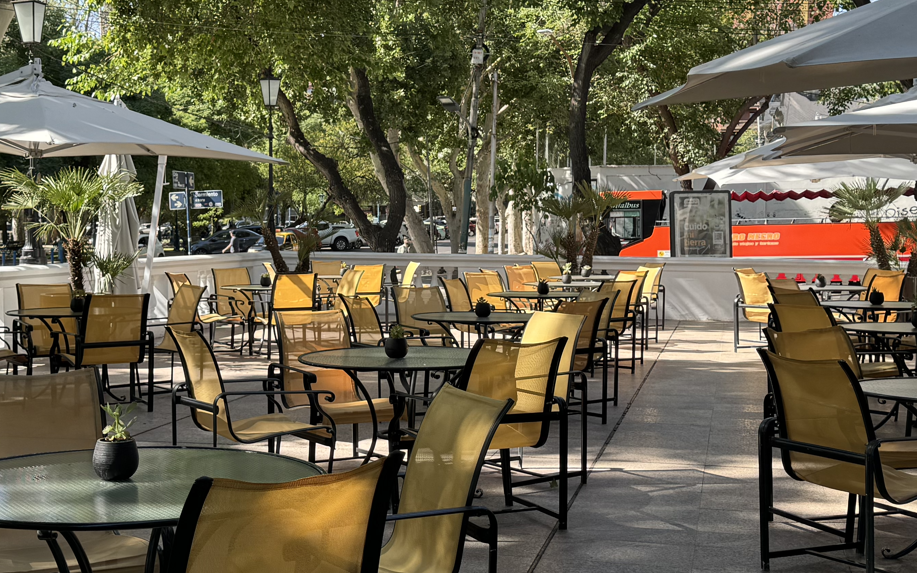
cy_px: 251
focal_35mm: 54
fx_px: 1350
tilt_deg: -1.4
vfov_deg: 24.0
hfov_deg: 37.4
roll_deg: -0.4
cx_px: 375
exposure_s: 1/707
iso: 80
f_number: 1.78
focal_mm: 6.76
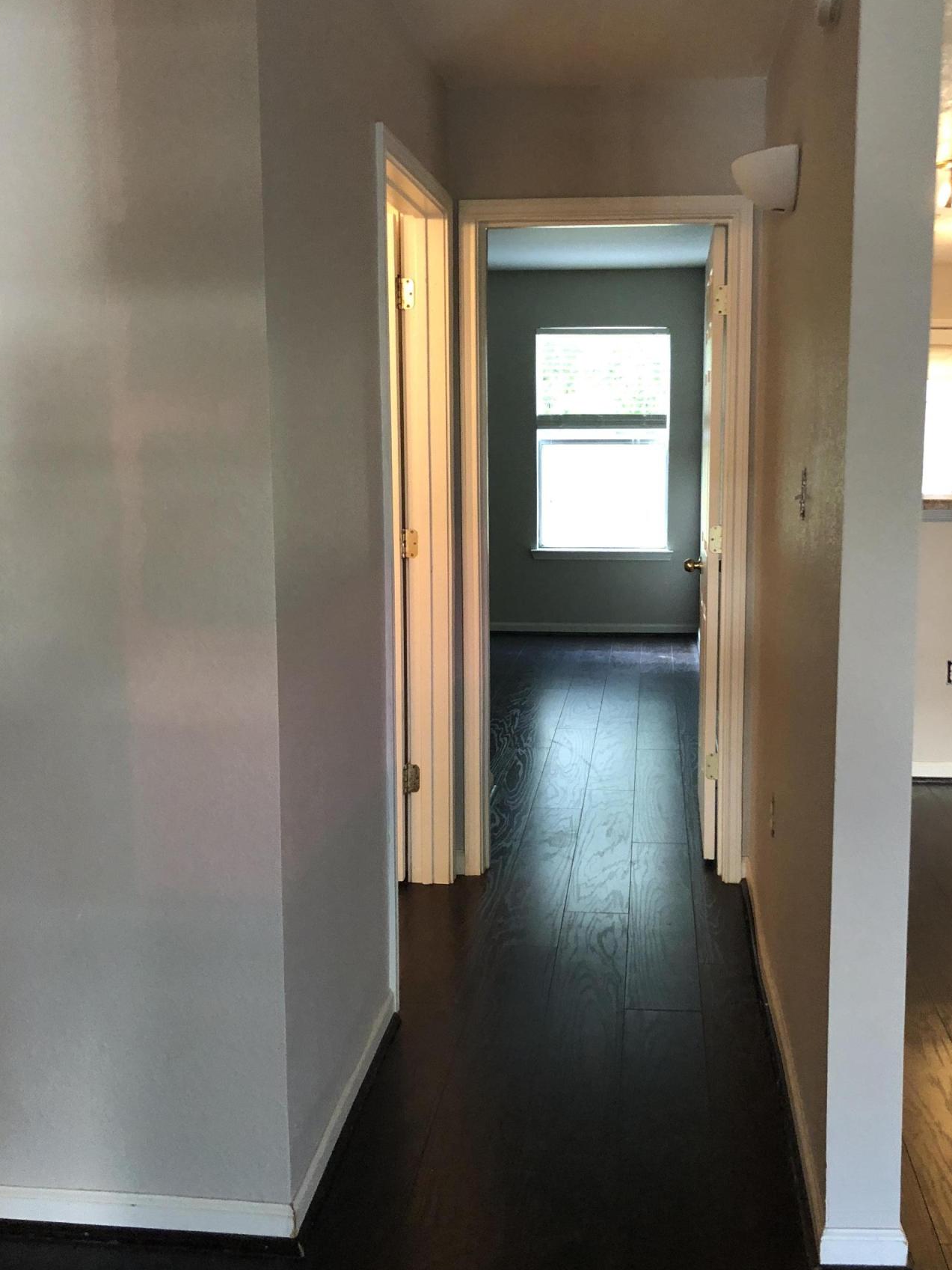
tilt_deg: -7.7
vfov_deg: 55.3
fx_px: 1210
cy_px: 599
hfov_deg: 42.8
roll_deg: +0.6
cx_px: 549
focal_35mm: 33
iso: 100
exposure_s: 1/15
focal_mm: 4
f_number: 1.8
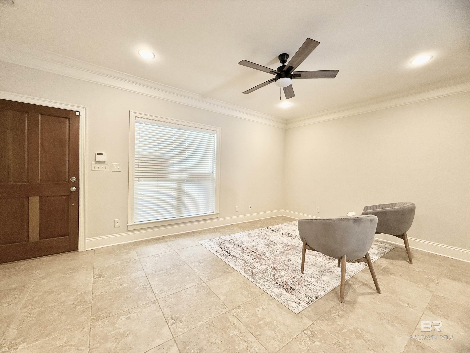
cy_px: 176
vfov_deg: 85.7
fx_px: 190
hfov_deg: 102.1
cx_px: 235
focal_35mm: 14
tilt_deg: -1.4
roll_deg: -1.6
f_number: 2.2
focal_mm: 2.22
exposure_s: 1/120
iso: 250
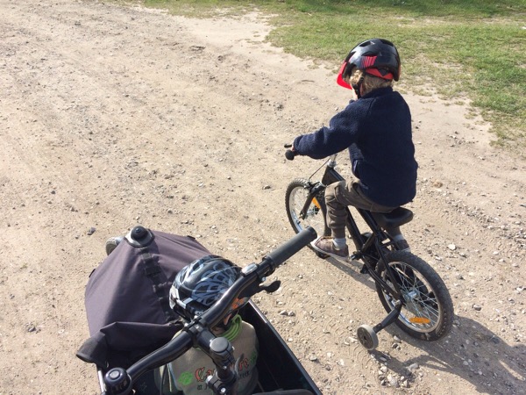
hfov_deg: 61.7
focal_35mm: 29
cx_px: 263
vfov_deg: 48.2
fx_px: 441
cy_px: 198
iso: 32
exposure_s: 1/1466
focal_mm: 4.15
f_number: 2.2
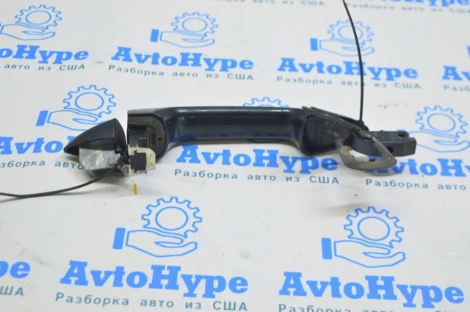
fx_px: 821
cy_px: 156
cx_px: 235
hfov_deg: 31.9
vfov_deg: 21.5
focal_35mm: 63
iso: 400
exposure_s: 1/20
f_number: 5.6
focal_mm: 42
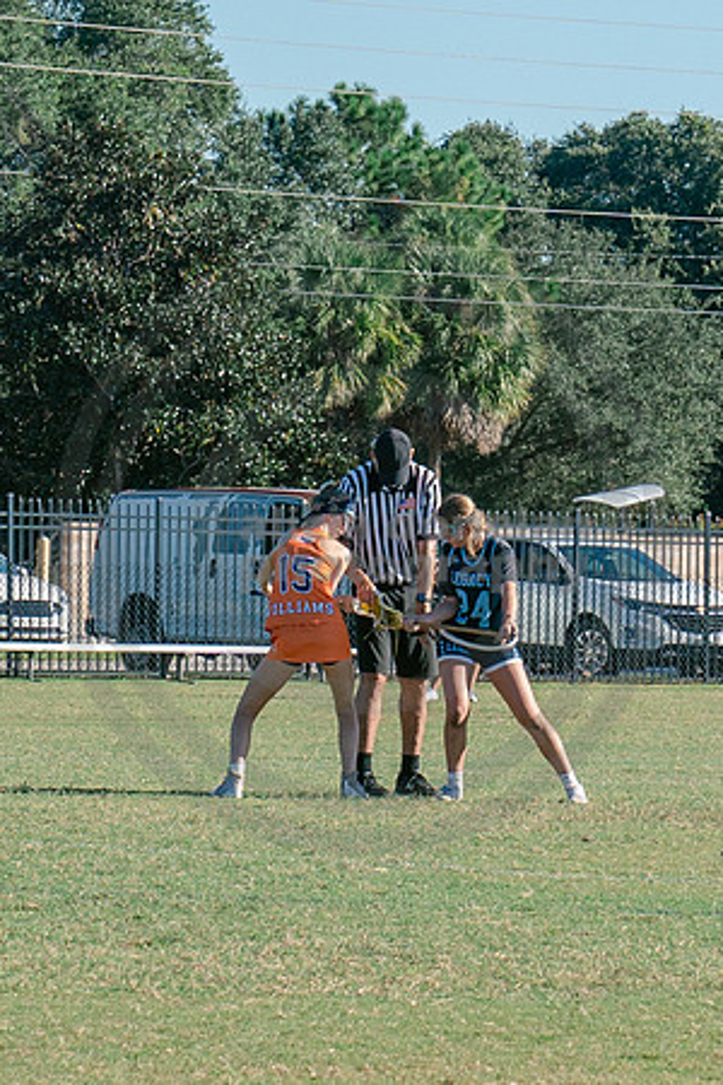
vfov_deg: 7.8
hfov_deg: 5.2
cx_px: 370
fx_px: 7995
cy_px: 505
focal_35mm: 265
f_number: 5.6
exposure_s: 1/1000
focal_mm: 70
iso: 250
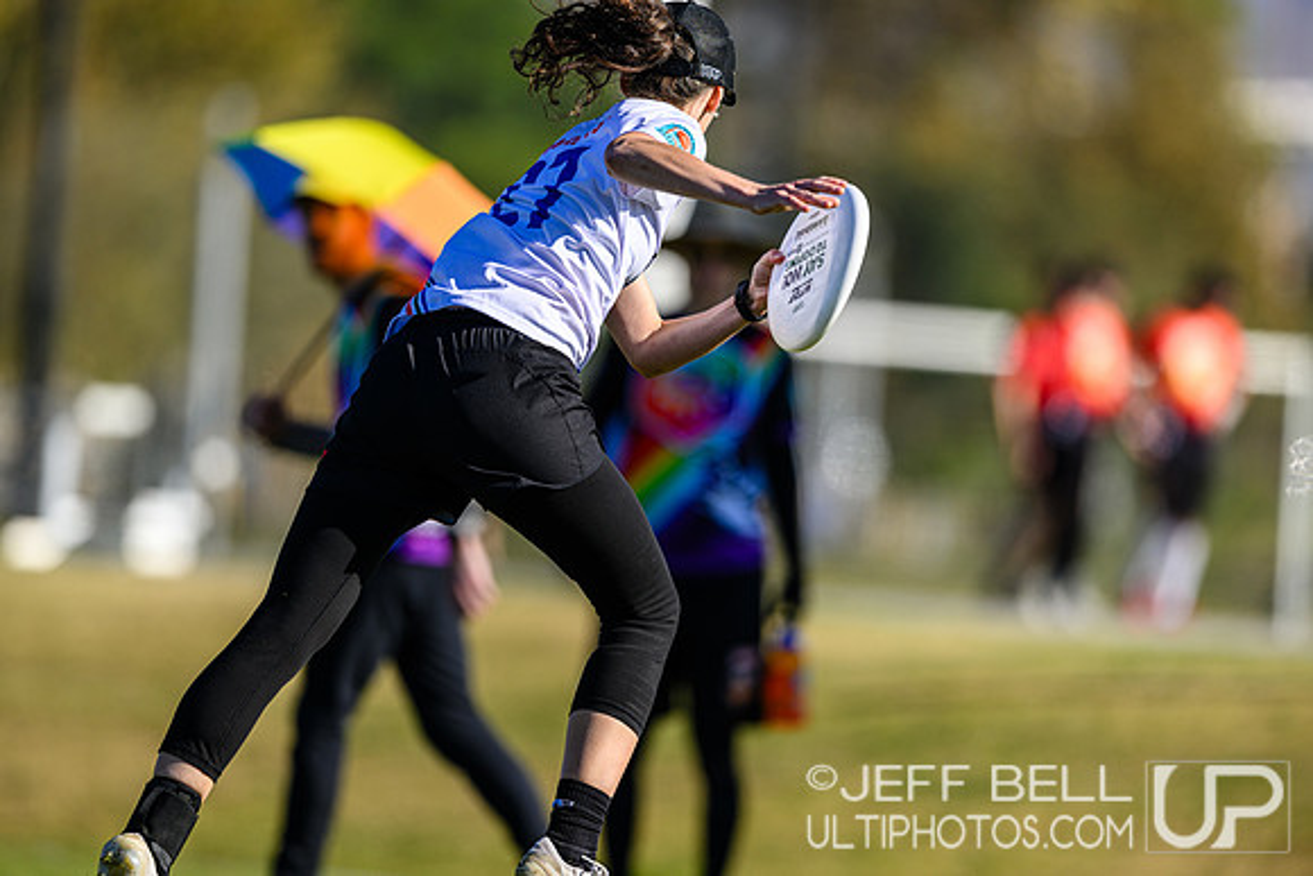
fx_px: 14592
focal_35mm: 400
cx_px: 656
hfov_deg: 5.2
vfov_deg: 3.4
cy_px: 438
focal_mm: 400
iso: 100
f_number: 3.2
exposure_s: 1/2000
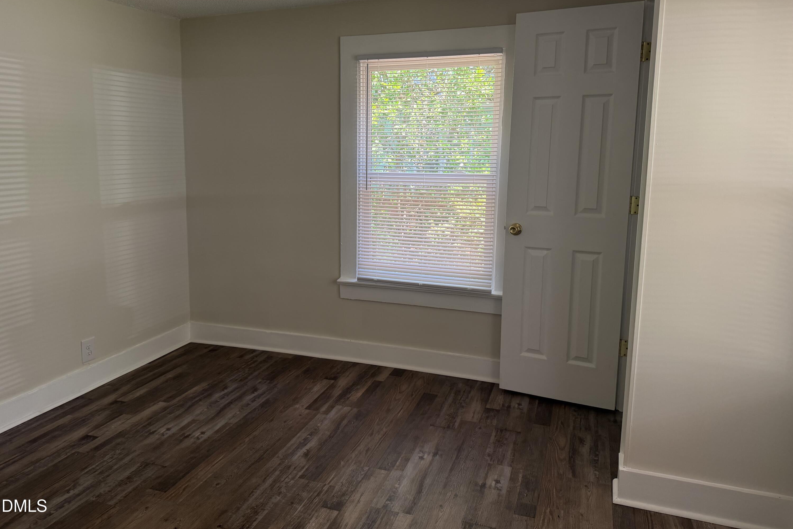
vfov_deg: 51.2
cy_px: 235
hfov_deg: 71.5
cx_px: 397
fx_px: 551
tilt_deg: -9.1
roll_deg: -0.5
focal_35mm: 25
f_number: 1.78
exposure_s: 1/121
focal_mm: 6.76
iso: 125
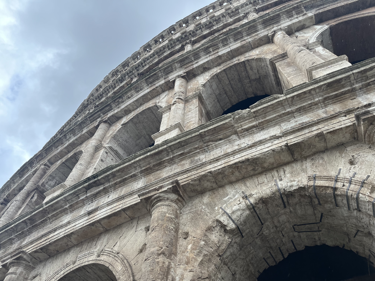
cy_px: 140
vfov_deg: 53.1
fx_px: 282
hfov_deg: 67.3
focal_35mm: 26
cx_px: 188
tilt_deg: +61.7
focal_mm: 5.1
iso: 50
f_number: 1.6
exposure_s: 1/513
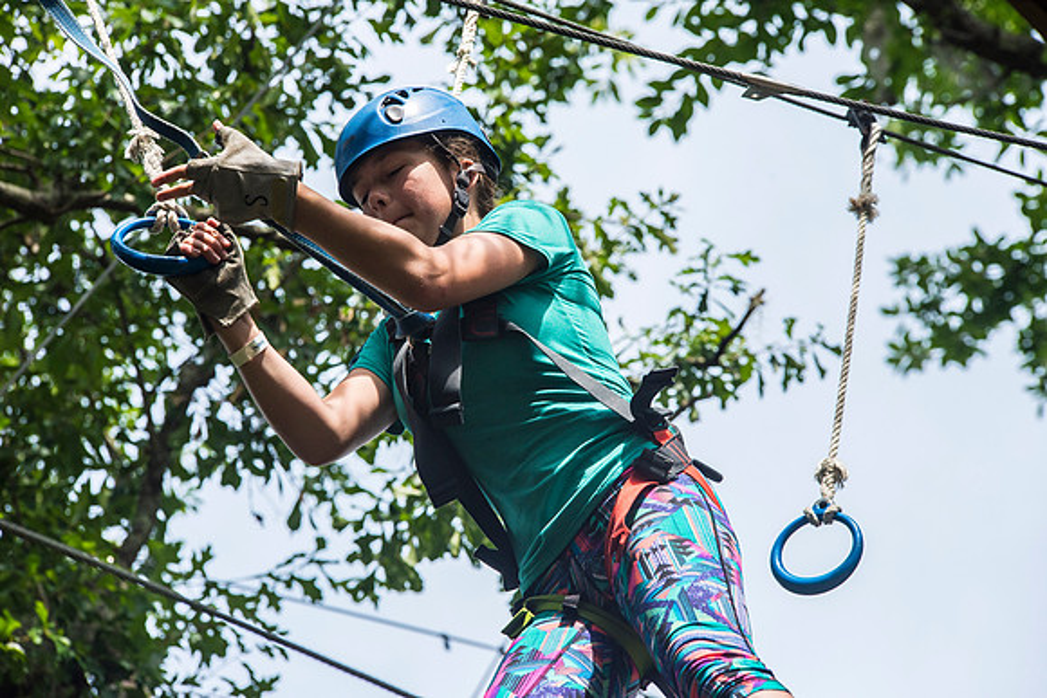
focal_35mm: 200
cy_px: 349
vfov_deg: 6.9
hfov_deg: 10.3
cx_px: 524
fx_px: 5818
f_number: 8
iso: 1250
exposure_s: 1/1600
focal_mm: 200
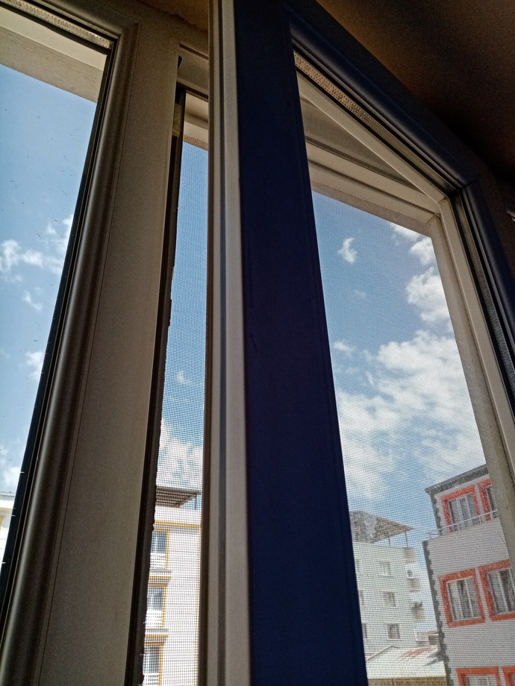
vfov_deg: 67.3
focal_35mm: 26
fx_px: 516
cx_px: 258
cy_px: 343
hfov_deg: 53.1
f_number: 1.8
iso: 115
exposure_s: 1/758
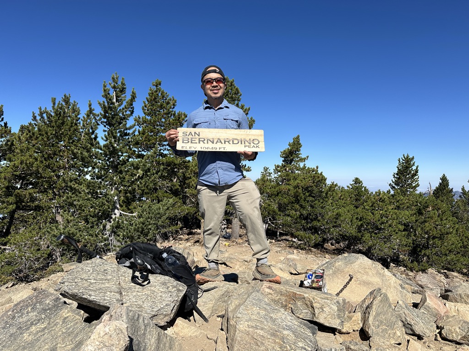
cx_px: 234
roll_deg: +0.5
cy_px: 176
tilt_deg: -1.3
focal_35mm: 24
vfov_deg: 56.8
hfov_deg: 71.6
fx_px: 325
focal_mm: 6.86
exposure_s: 1/5525
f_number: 1.78
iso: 80
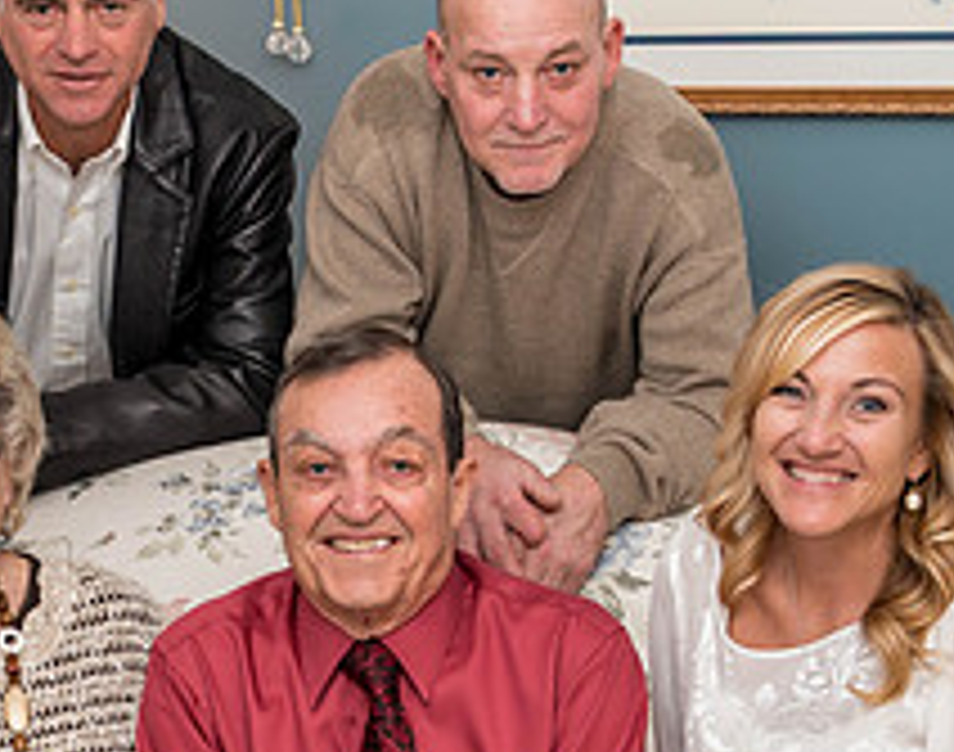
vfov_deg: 11.0
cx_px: 91
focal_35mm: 138
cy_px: 743
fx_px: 3873
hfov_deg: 13.9
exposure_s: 1/30
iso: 320
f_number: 5.6
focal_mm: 42
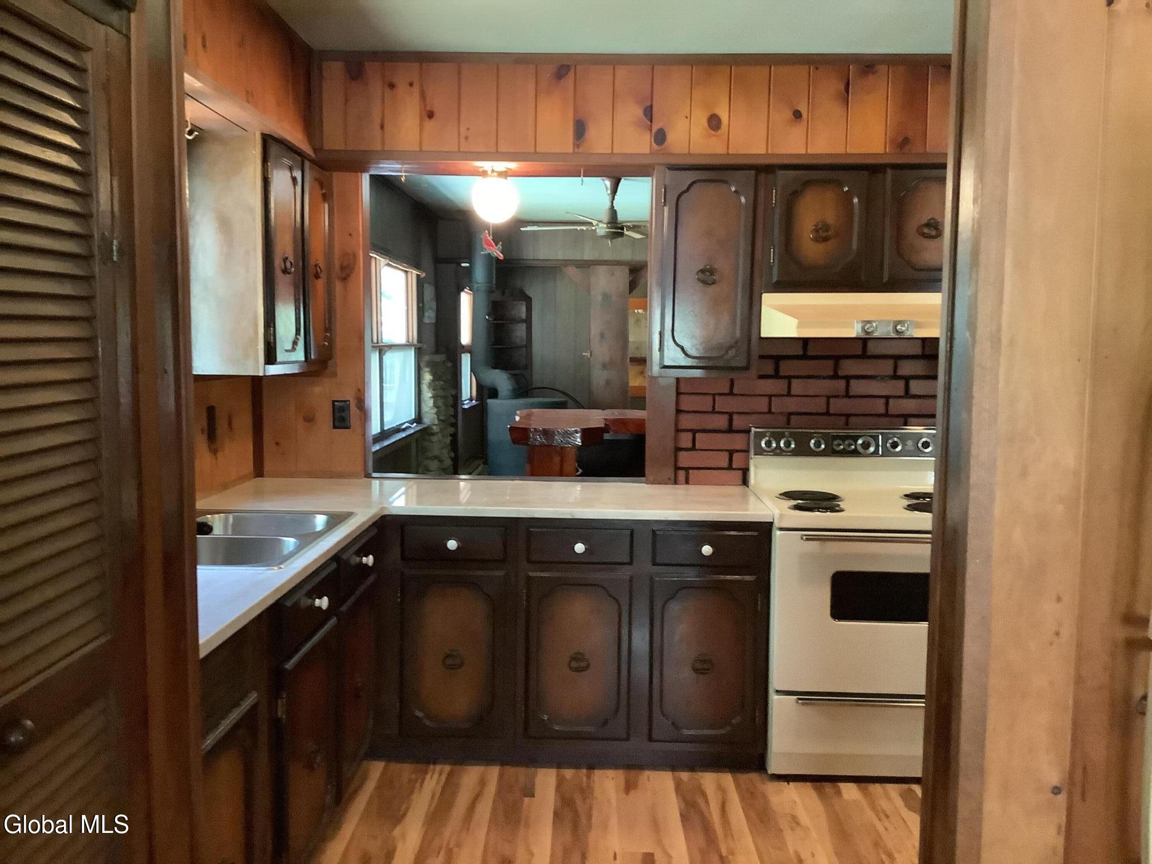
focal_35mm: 31
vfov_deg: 45.4
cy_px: 432
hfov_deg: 58.4
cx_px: 576
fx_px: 1032
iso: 640
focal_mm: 3.3
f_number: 2.4
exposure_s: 1/24
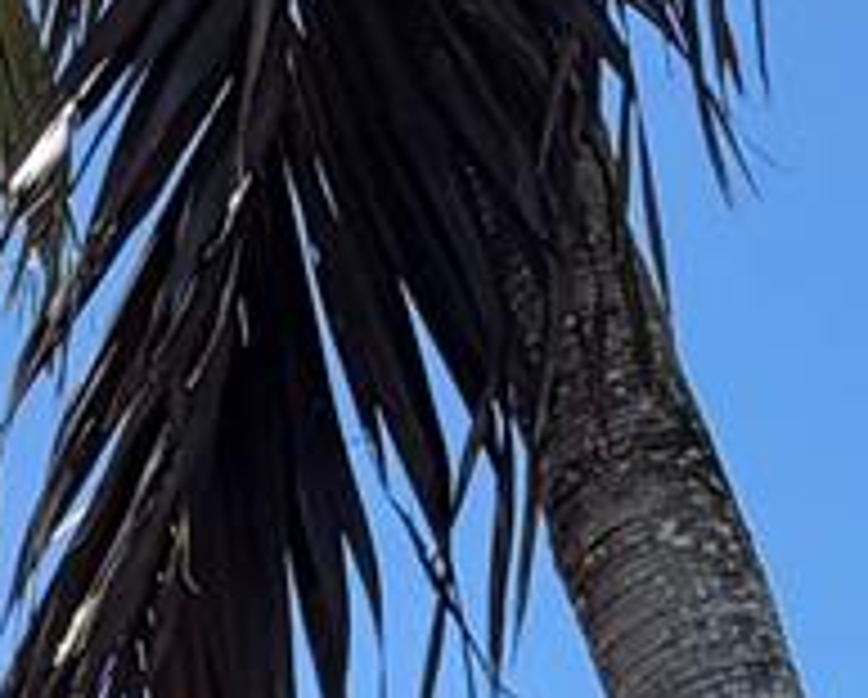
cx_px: -454
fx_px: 2907
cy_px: 1283
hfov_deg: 15.6
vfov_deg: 12.4
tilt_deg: +10.4
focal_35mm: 113
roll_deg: -1.8
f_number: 2.2
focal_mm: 2.22
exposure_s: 1/770
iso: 32
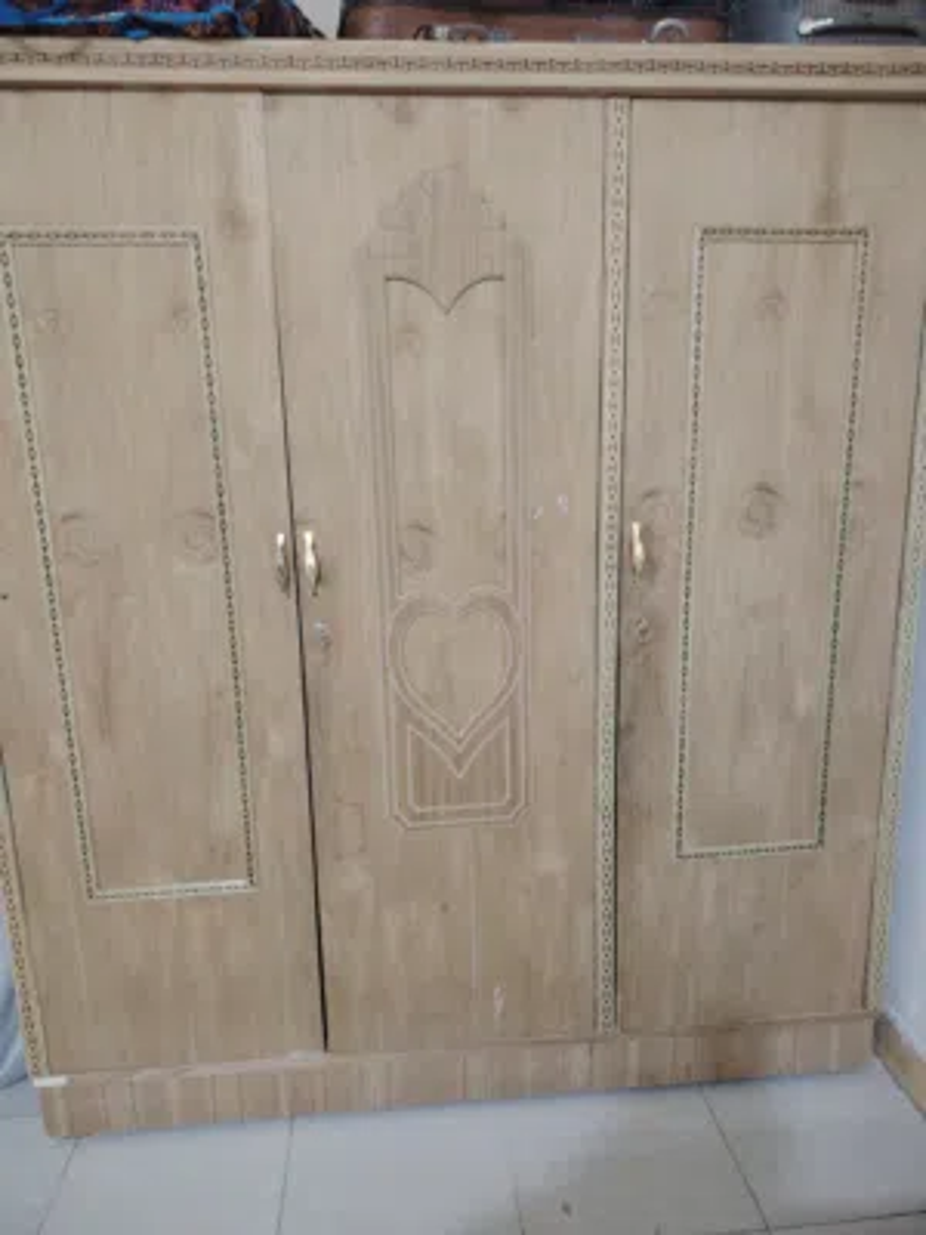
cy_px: 618
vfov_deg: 71.6
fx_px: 856
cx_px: 463
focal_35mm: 24
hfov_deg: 56.8
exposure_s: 1/33.3
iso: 1065
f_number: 1.75
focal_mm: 5.25
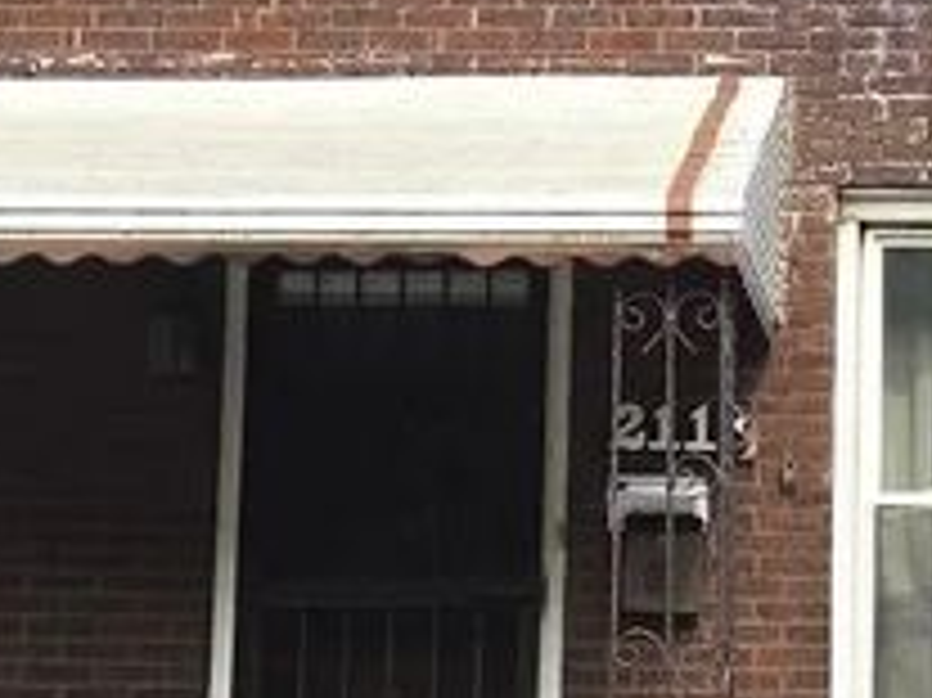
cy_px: 432
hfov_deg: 17.0
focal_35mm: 114
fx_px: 3068
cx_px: 864
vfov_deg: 13.0
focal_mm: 5.4
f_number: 1.8
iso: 80
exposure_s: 1/3892
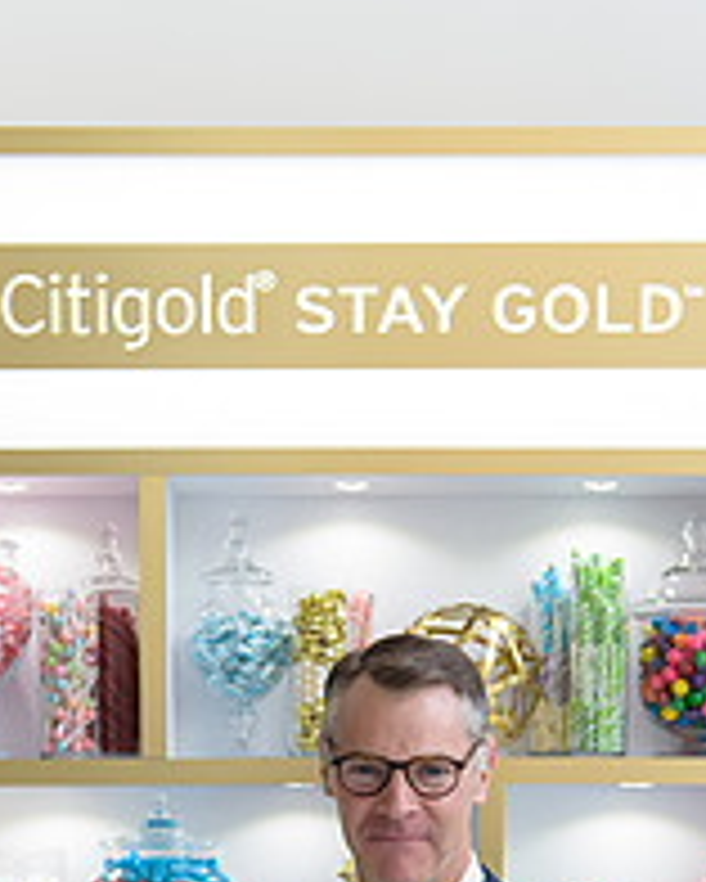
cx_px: 328
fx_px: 2140
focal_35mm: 82
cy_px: 954
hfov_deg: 18.7
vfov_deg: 22.1
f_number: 3.2
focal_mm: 38
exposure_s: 1/250
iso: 800
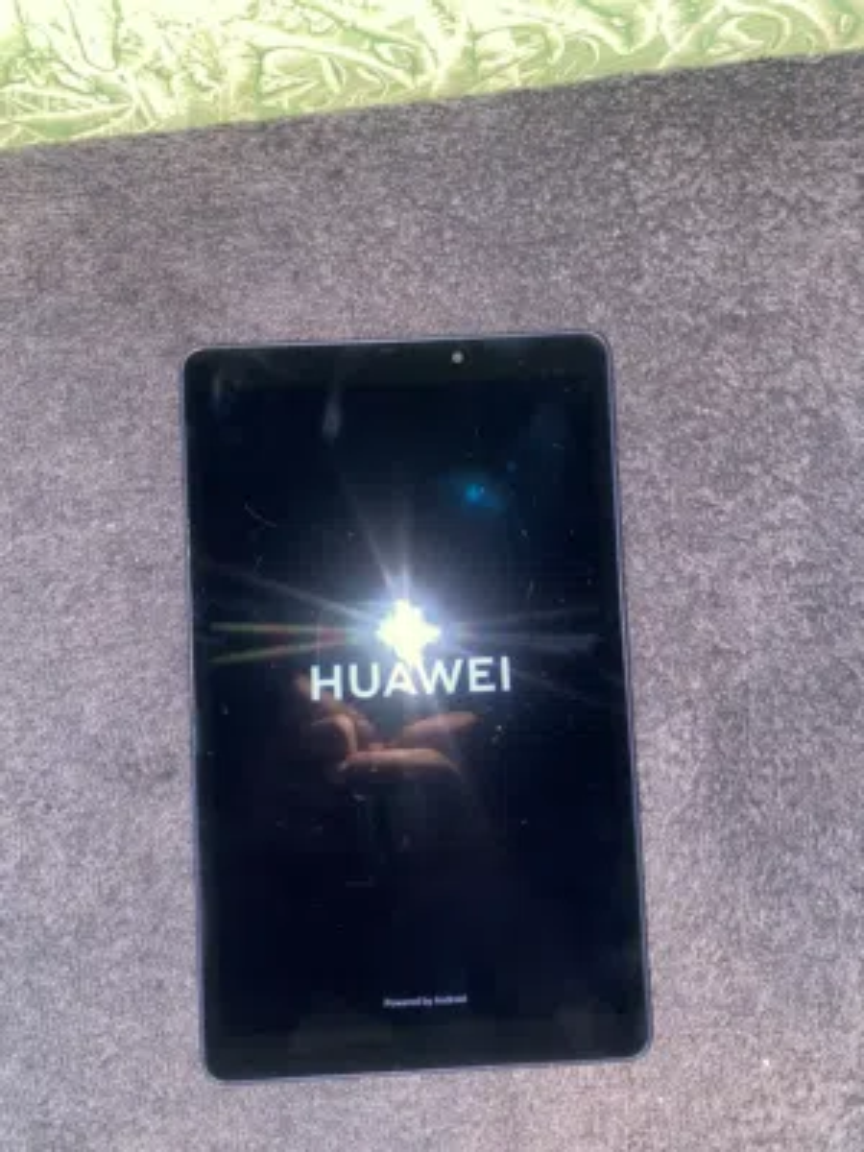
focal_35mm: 26
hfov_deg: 53.1
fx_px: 865
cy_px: 576
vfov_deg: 67.3
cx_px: 432
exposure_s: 1/34
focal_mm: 4.25
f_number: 1.8
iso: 64
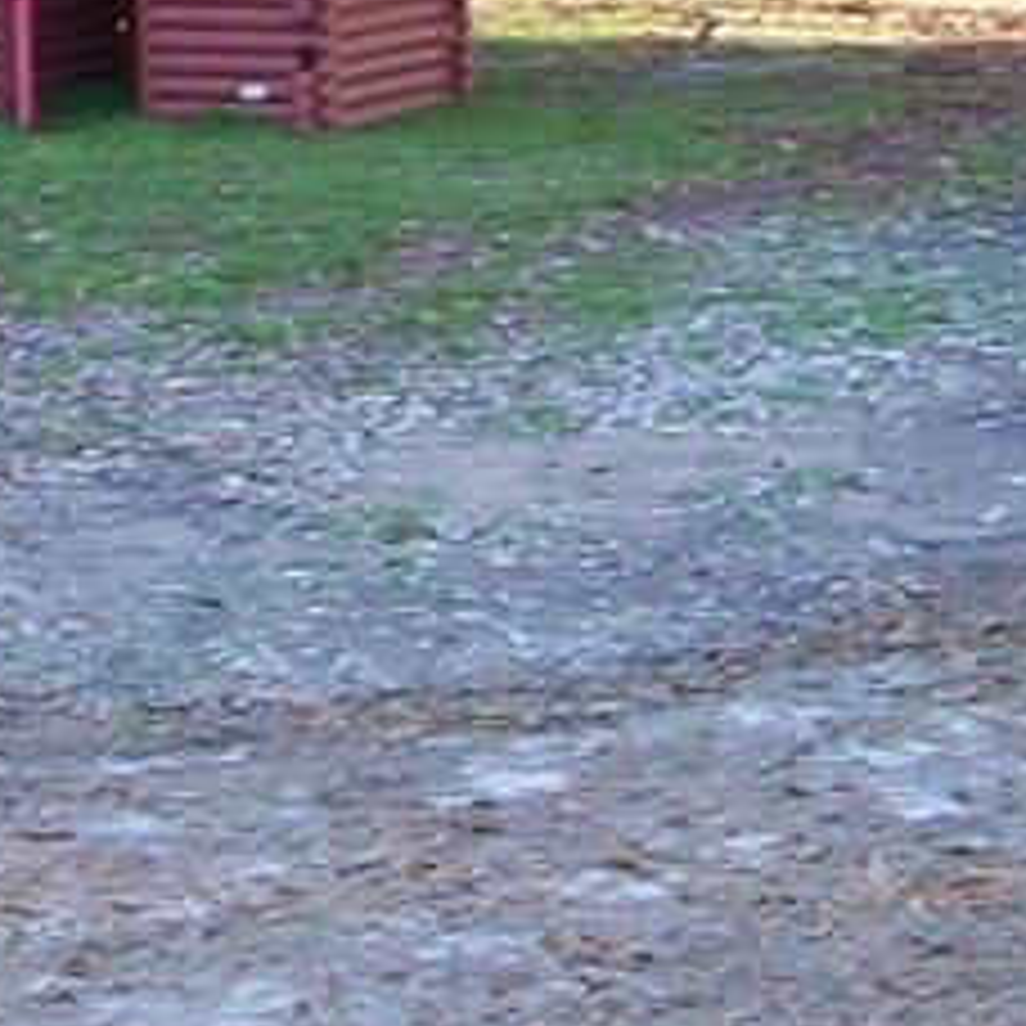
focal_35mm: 143
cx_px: 112
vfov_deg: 11.7
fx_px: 4795
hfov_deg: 12.1
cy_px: -468
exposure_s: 1/71.1
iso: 80
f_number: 2.7
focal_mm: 6
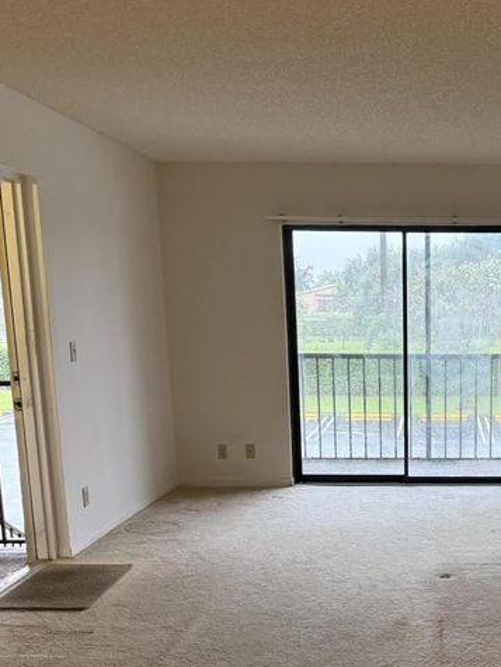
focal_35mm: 43
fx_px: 830
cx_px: 448
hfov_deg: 32.0
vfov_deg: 42.9
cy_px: 476
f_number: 1.78
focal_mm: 6.76
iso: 320
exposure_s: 1/60
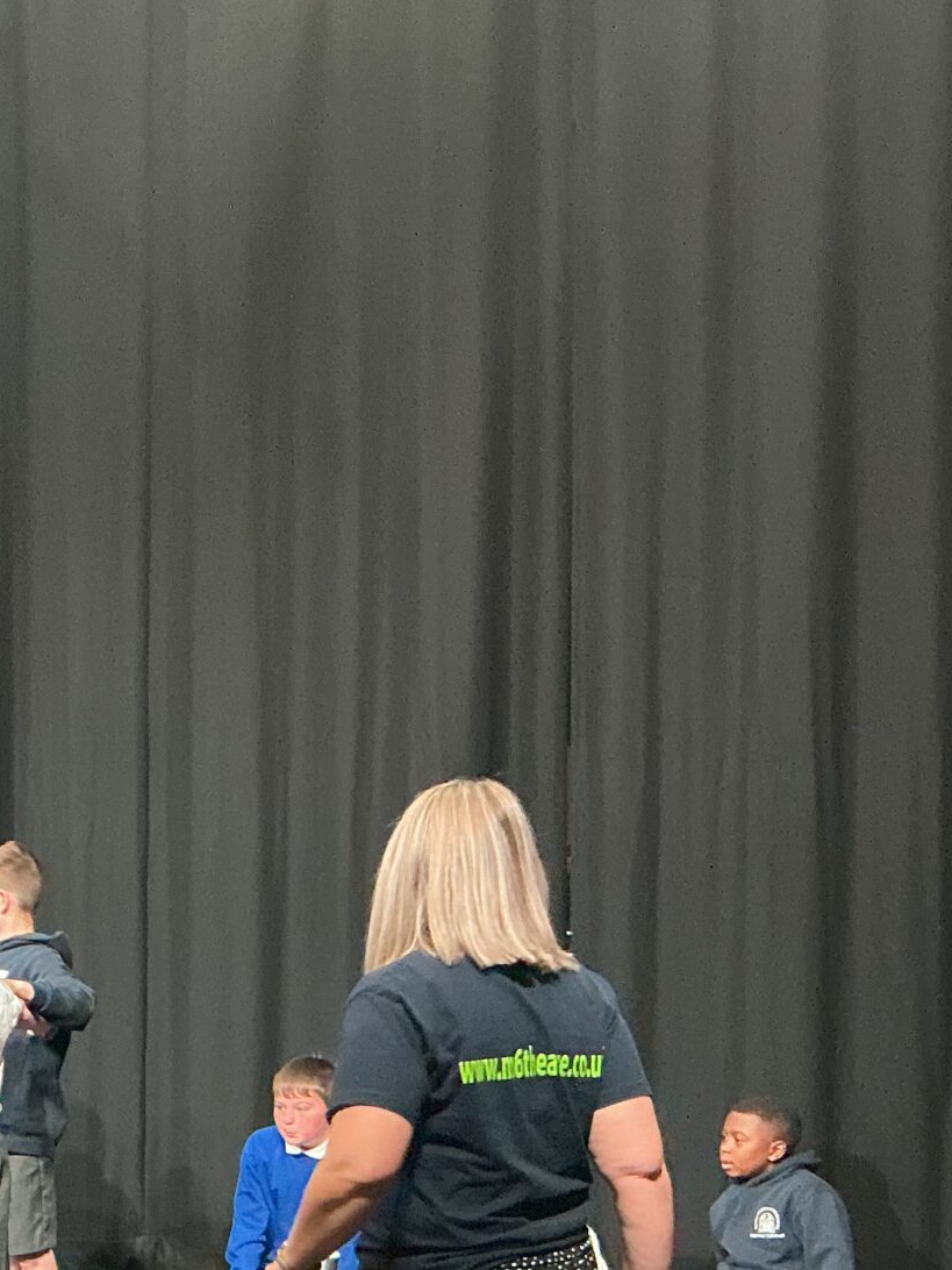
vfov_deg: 27.7
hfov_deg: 19.2
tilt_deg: -6.3
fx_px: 2493
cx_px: -430
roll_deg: +0.9
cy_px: 1086
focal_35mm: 68
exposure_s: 1/50
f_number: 1.8
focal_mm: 3
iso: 160
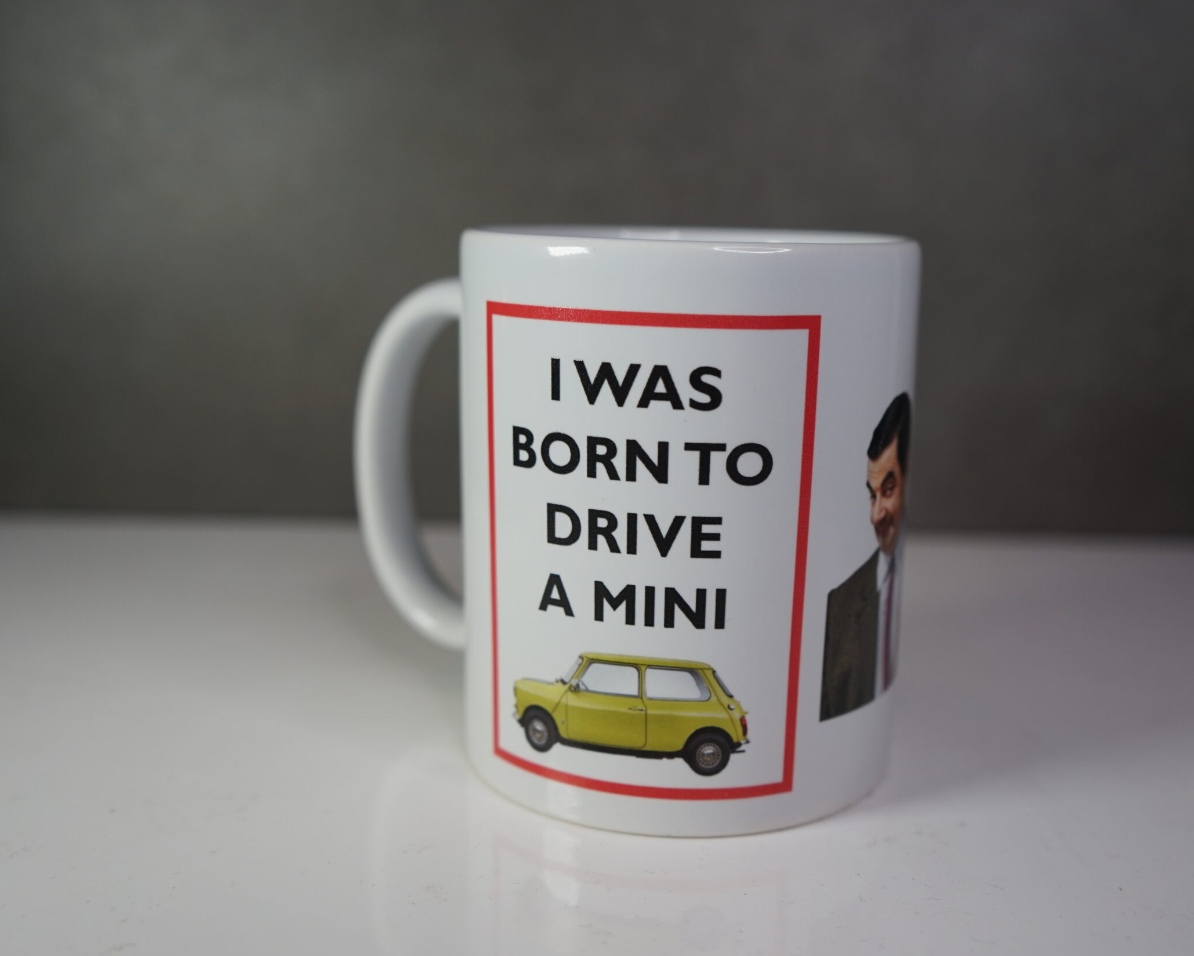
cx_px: 656
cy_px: 488
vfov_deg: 42.2
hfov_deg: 51.4
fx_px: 1237
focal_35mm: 35
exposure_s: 1/60
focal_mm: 30
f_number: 4
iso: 200
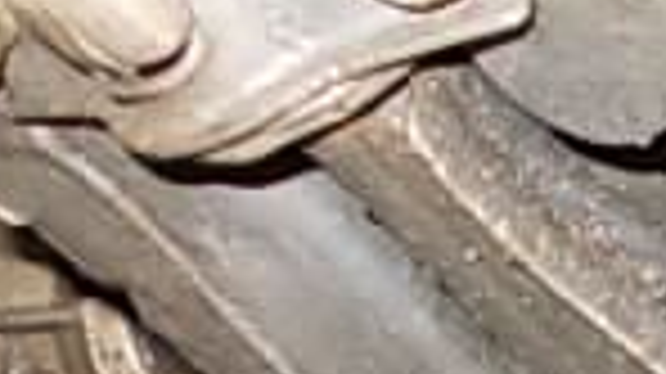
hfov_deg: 15.1
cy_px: 910
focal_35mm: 132
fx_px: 2329
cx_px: 986
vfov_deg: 8.4
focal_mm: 4
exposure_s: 1/25
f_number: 2.7
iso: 200
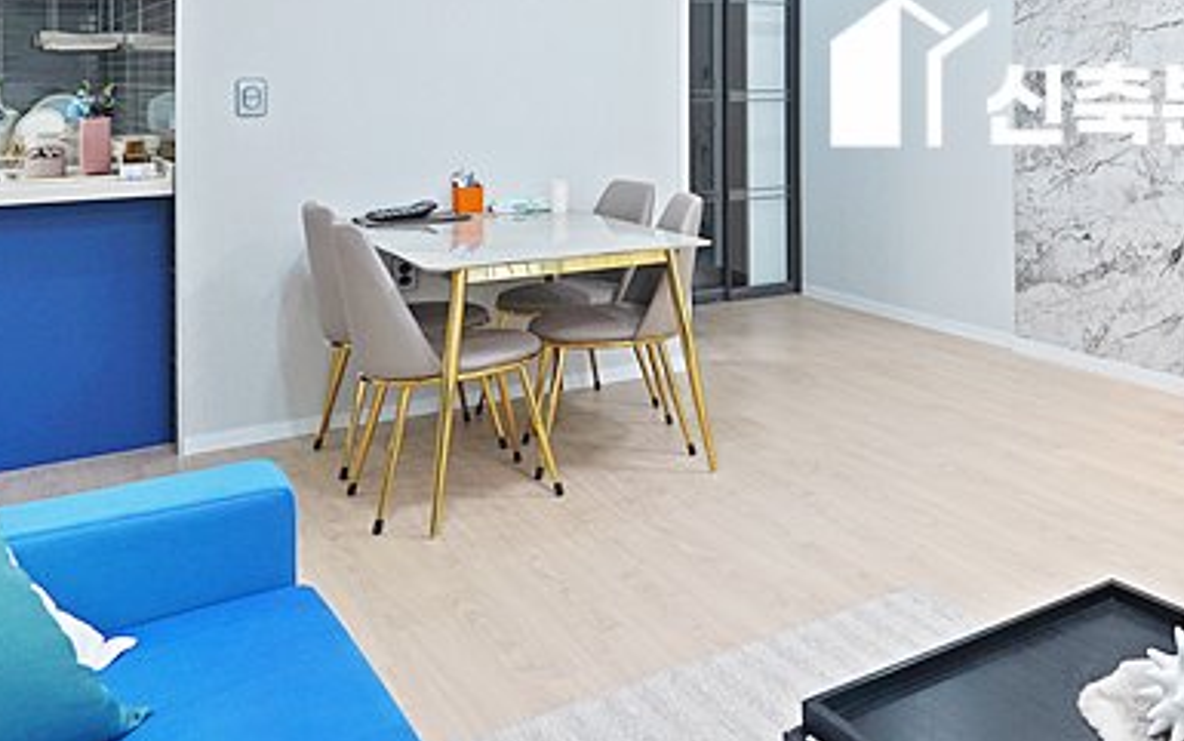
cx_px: 1209
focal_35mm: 36
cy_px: 60
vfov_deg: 33.3
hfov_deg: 44.9
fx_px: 1162
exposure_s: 1/160
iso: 400
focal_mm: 17
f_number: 4
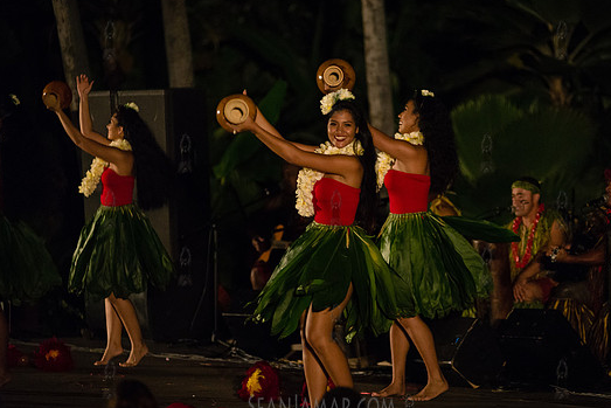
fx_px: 3480
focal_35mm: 205
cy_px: 209
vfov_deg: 6.7
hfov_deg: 10.0
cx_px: 335
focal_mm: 185
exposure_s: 1/320
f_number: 2.8
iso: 4000
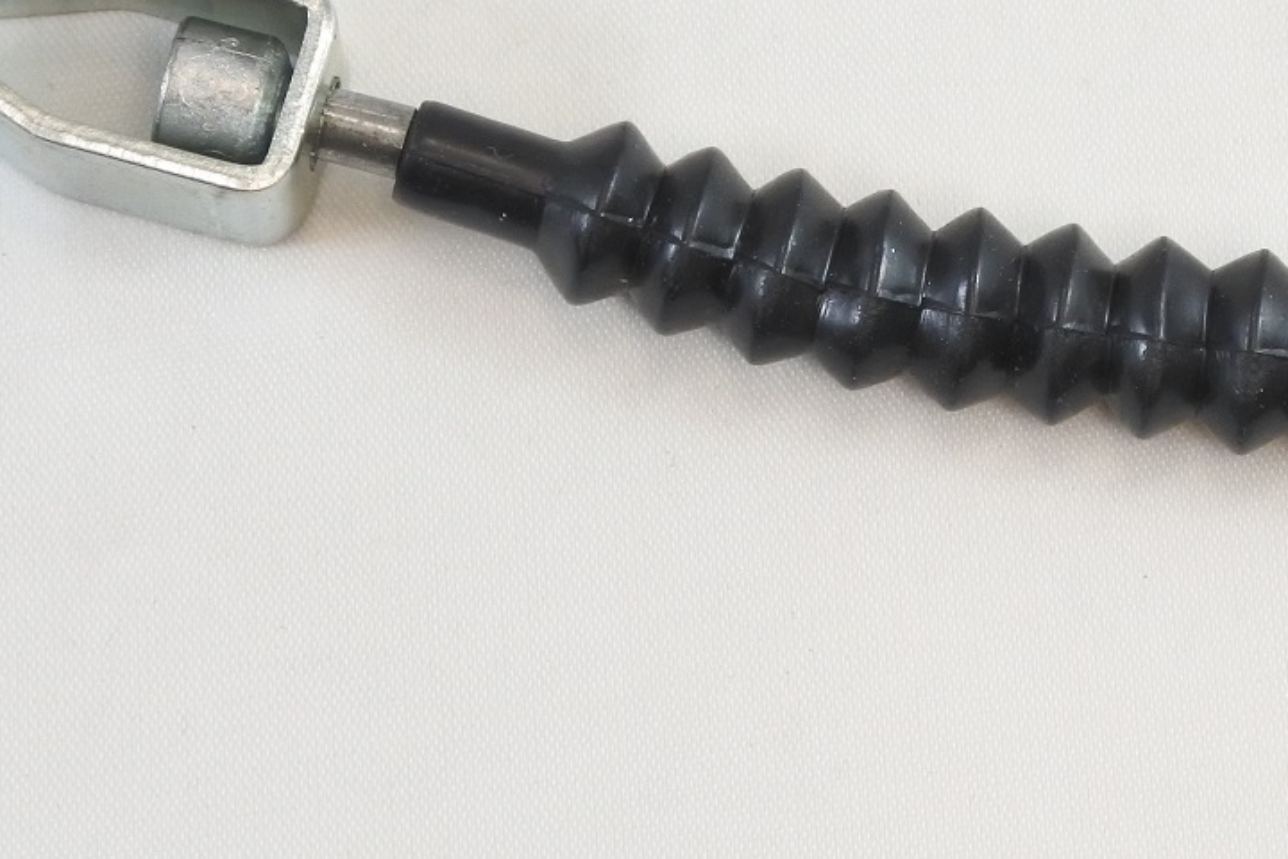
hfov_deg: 13.7
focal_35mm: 149
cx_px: 920
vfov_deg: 9.2
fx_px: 5330
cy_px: 212
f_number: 5
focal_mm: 22.7
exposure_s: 1/125
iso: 500
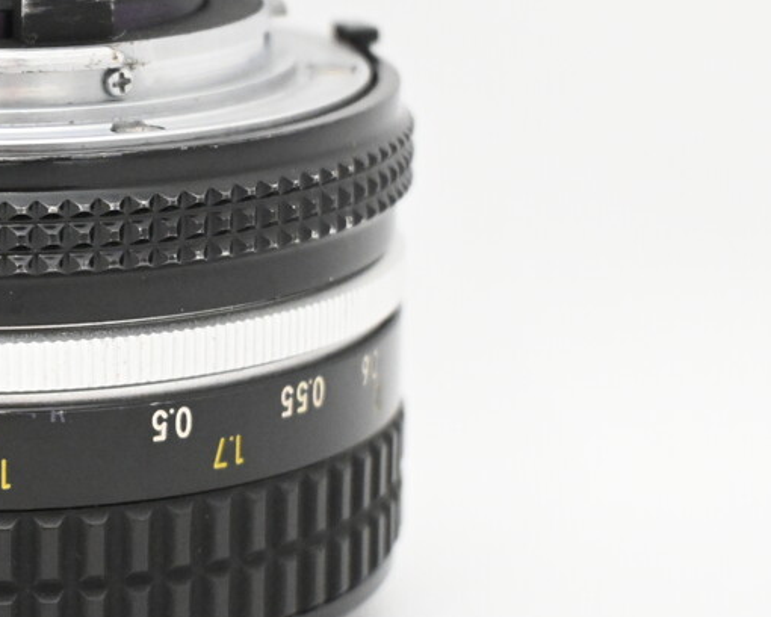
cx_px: -57
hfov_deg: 13.6
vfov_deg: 11.1
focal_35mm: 139
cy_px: 337
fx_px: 3172
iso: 5000
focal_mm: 42
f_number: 6.3
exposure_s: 1/160
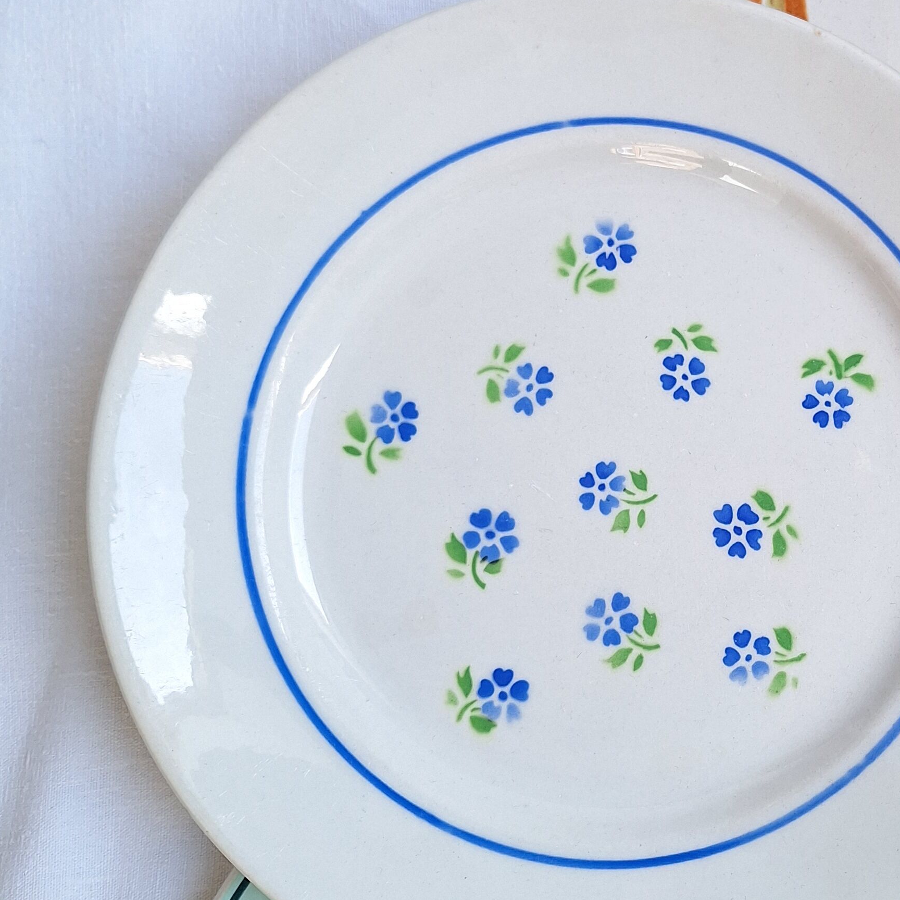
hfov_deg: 33.6
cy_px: 326
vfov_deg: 35.1
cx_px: 795
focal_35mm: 48
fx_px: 1412
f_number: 1.8
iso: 50
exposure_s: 1/120
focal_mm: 5.54
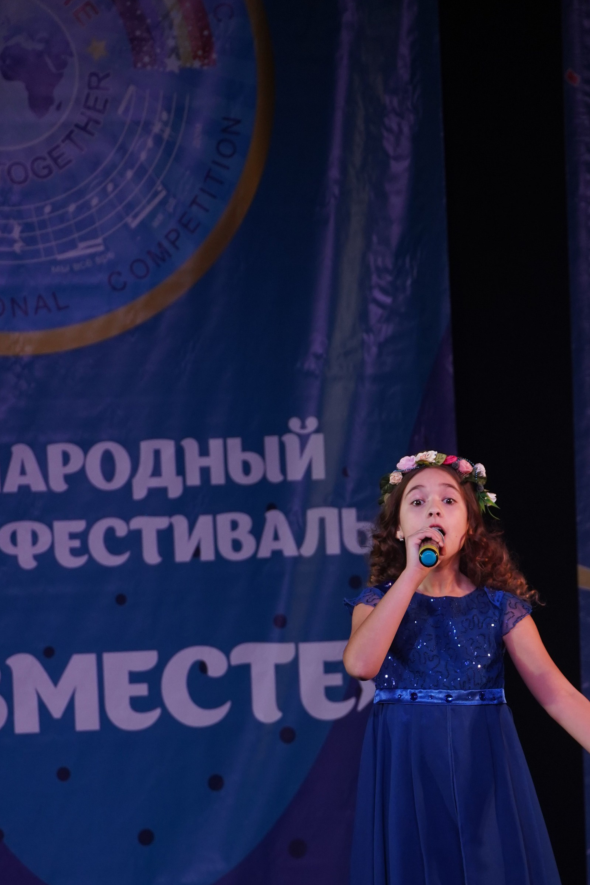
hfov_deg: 4.9
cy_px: 704
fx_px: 6835
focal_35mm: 278
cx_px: 462
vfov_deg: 7.4
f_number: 5.6
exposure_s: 1/250
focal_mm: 163
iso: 1600
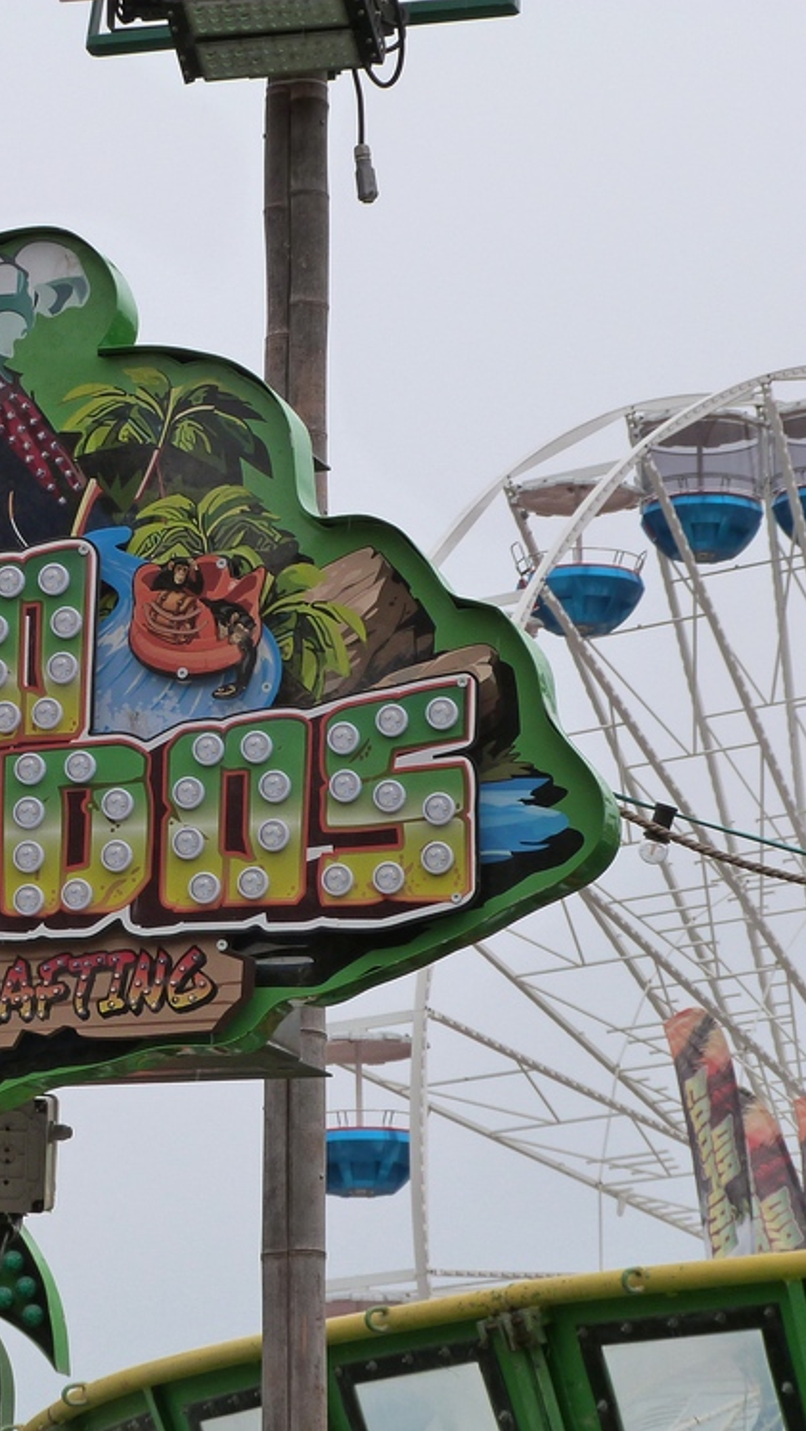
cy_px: 716
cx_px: -17
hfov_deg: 7.2
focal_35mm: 169
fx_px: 6418
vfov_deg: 12.7
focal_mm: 20.8
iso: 160
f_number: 5.6
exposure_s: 1/500
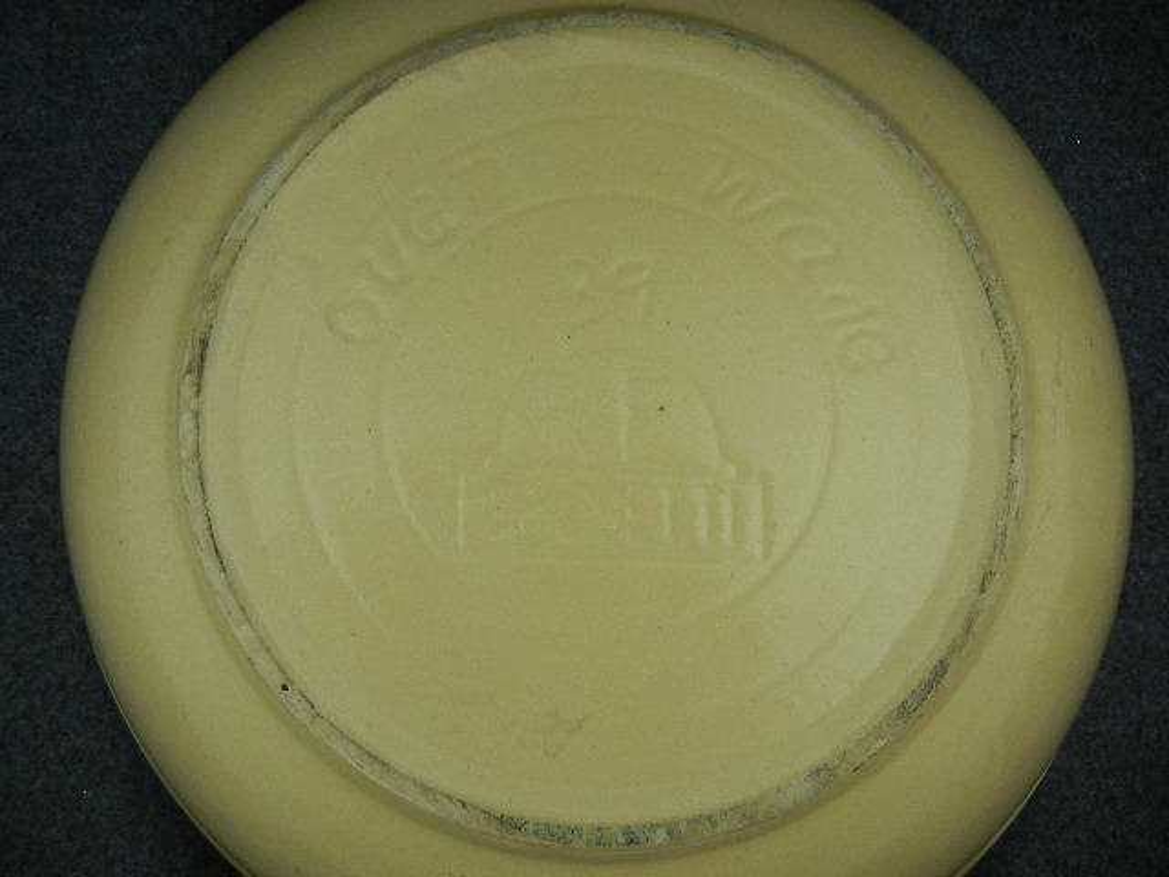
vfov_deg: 46.8
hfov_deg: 60.0
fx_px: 1013
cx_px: 584
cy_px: 438
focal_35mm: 30
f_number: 3.5
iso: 400
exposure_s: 1/63.7
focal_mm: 5.4
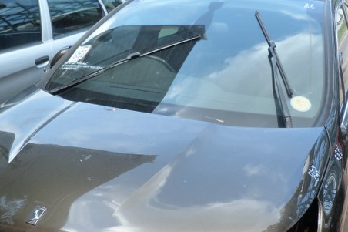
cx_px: 132
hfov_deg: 42.5
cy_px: 197
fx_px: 444
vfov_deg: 28.4
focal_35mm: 46
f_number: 3.6
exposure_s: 1/125
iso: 125
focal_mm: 4.5
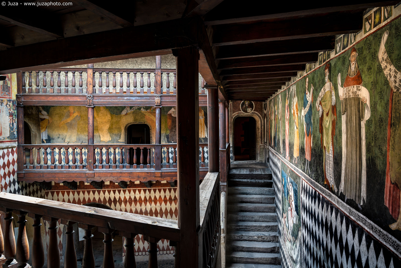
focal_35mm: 28
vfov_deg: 46.4
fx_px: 312
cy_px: 134
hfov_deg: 65.5
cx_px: 200
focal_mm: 28
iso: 400
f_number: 8
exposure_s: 1/60
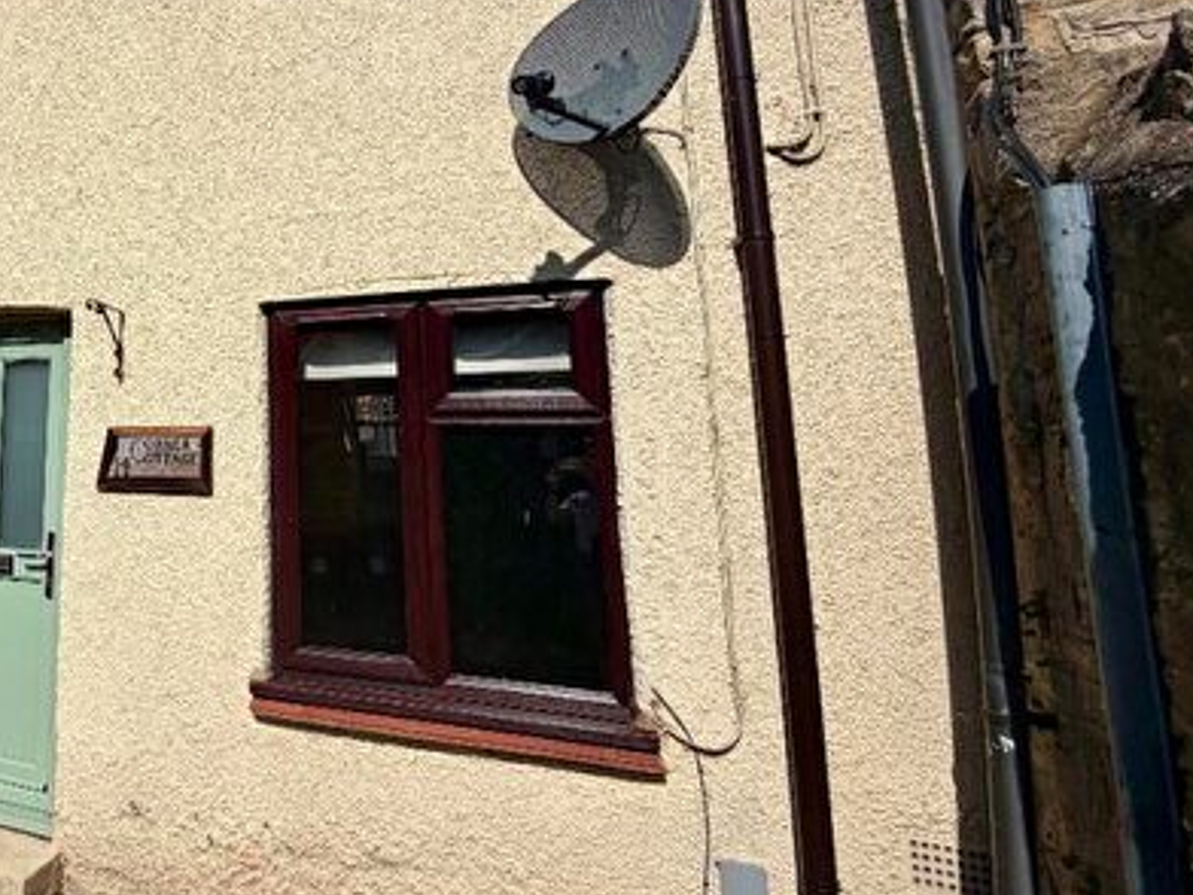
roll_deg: -1.4
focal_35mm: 25
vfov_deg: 54.0
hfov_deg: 60.5
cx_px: 155
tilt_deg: +9.6
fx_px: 862
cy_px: 315
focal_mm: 2.22
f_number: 2.2
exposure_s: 1/2410
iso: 20
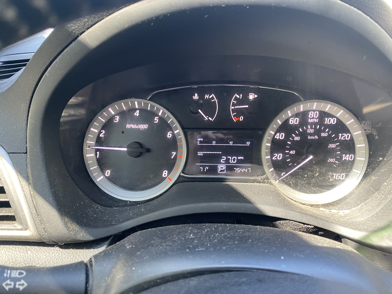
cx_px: 196
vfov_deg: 53.1
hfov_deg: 67.3
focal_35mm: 26
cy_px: 147
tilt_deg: -22.4
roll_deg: -1.8
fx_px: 294
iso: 250
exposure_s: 1/56
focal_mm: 4.25
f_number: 1.8
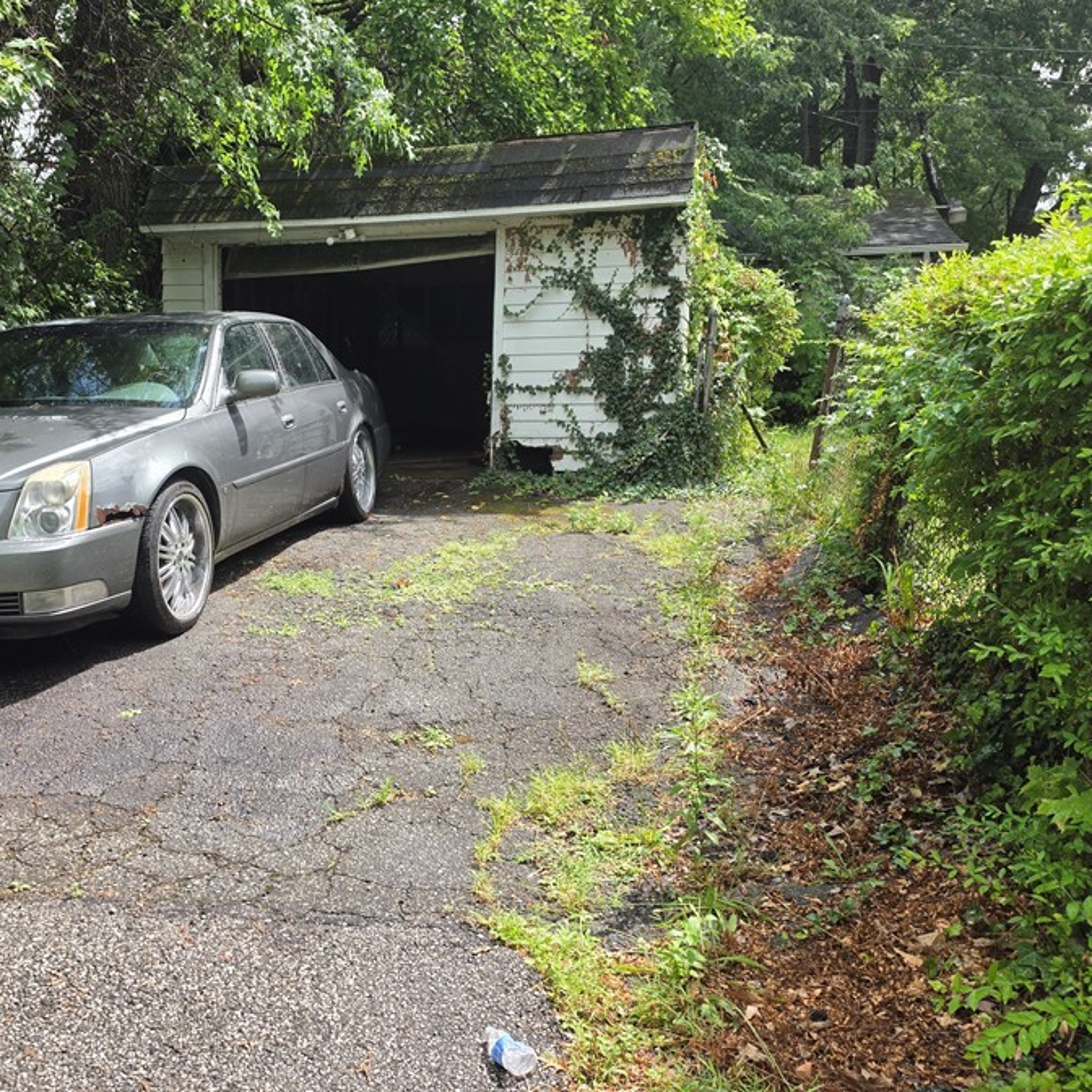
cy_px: 526
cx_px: 330
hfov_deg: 51.2
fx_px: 1106
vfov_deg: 52.5
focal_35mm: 31
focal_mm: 6.5
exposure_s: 1/2352
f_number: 1.4
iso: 64
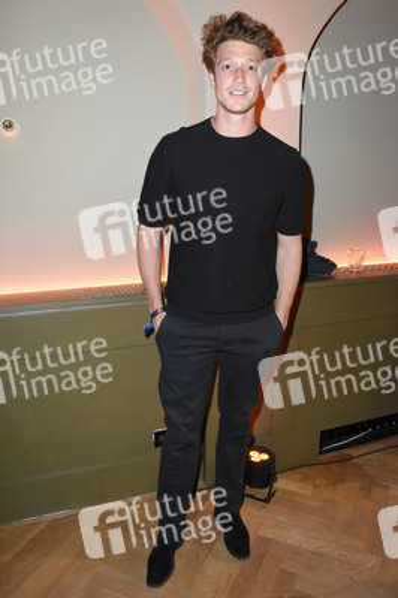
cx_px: 199
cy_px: 299
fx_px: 448
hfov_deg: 47.9
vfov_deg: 67.4
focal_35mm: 27
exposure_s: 1/60
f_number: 6.3
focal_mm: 18
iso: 1600
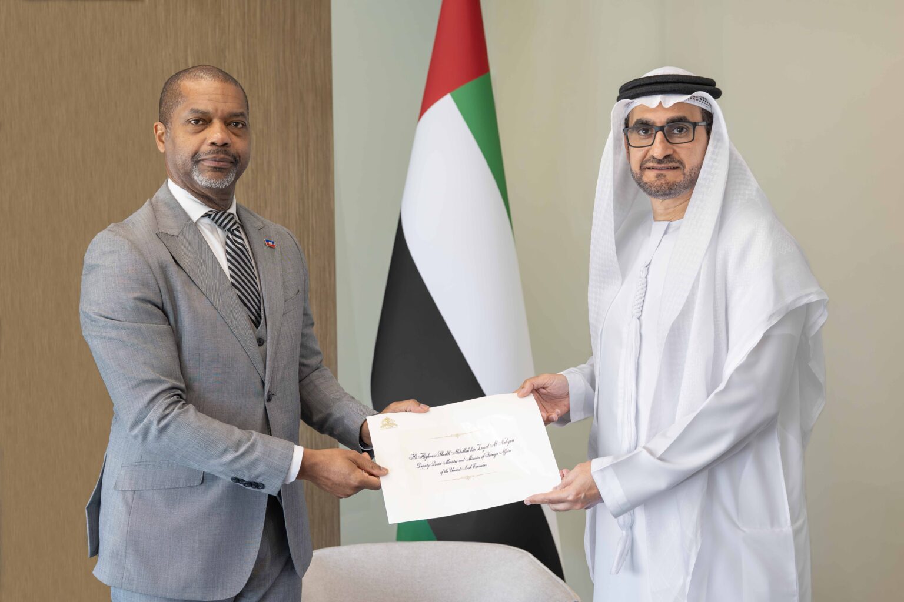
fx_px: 1130
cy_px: 301
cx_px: 452
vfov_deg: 29.9
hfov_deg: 43.6
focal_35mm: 45
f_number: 4
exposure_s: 1/125
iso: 640
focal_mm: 45
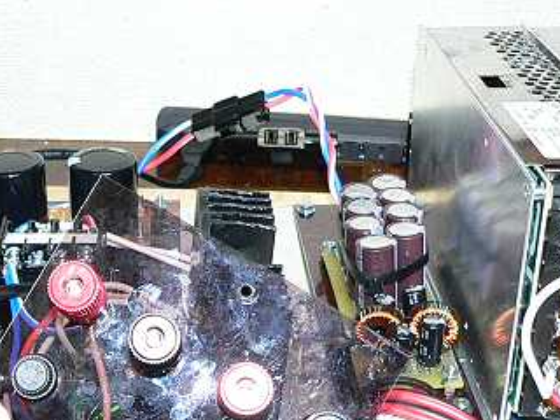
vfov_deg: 20.2
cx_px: 133
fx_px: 1165
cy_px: 348
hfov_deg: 26.6
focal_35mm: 72
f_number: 2.8
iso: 400
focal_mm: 6
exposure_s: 1/80
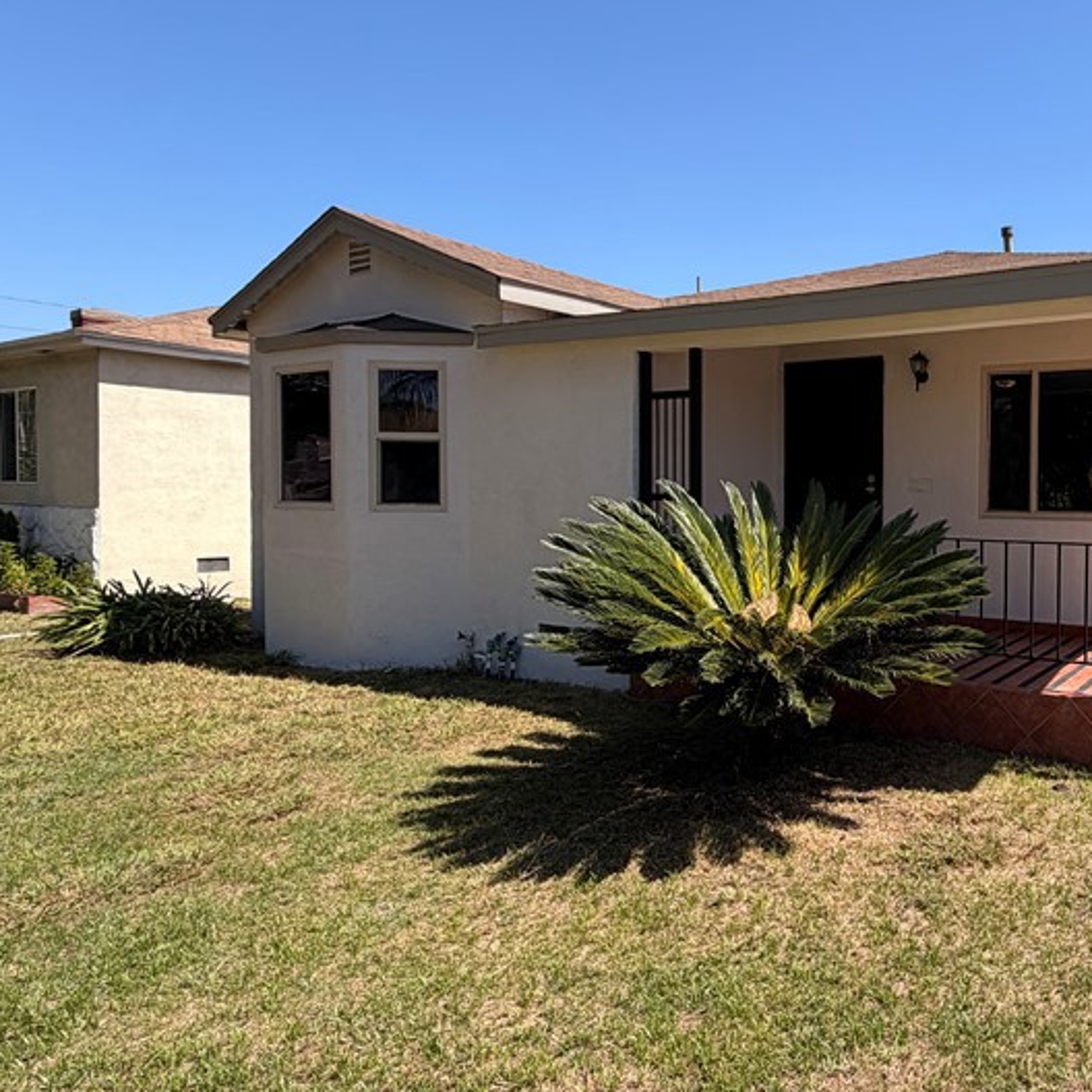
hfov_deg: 57.3
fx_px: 857
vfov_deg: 65.0
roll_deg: -1.3
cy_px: 511
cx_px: 951
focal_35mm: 24
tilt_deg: -1.8
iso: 25
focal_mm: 2.22
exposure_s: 1/770
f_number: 2.2
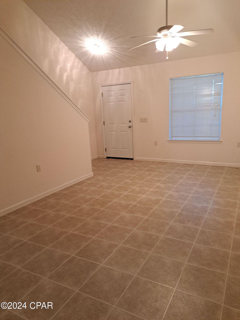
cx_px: 120
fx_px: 222
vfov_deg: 71.6
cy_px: 160
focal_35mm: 24
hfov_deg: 56.8
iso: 330
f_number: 1.8
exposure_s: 1/60.2
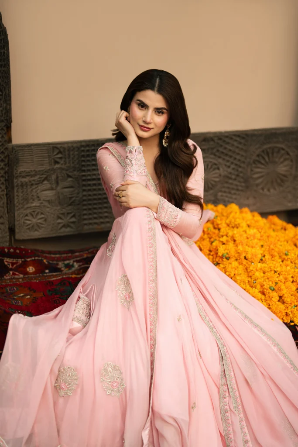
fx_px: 621
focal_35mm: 50
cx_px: 149
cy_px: 224
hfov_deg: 27.0
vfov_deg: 39.6
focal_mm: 50
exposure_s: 1/640
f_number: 1.4
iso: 250
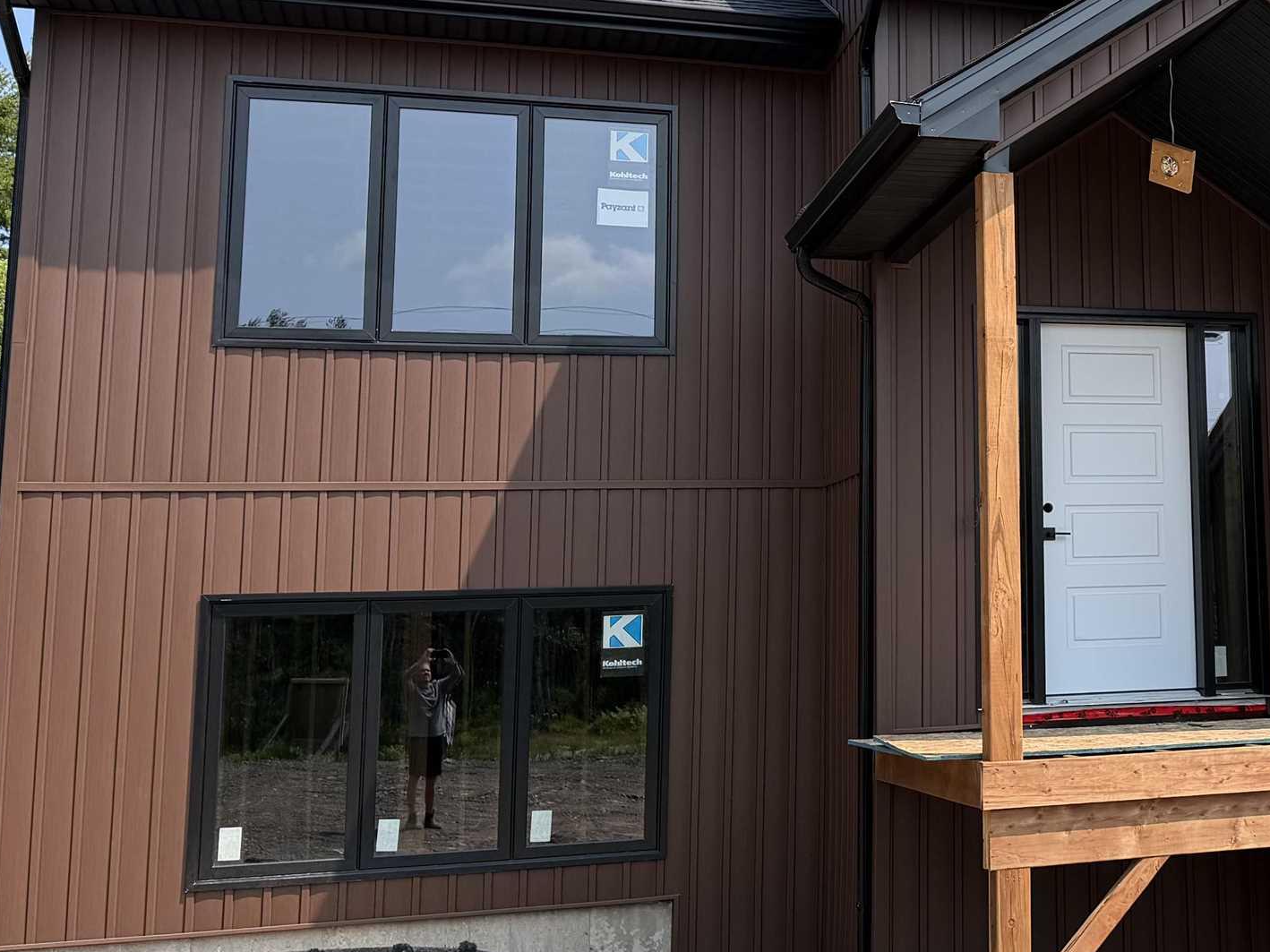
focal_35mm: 52
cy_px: 314
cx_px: 1192
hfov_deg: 34.3
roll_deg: +1.9
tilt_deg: +9.8
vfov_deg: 27.8
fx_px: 1907
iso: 80
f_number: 1.78
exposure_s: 1/3279
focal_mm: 6.76
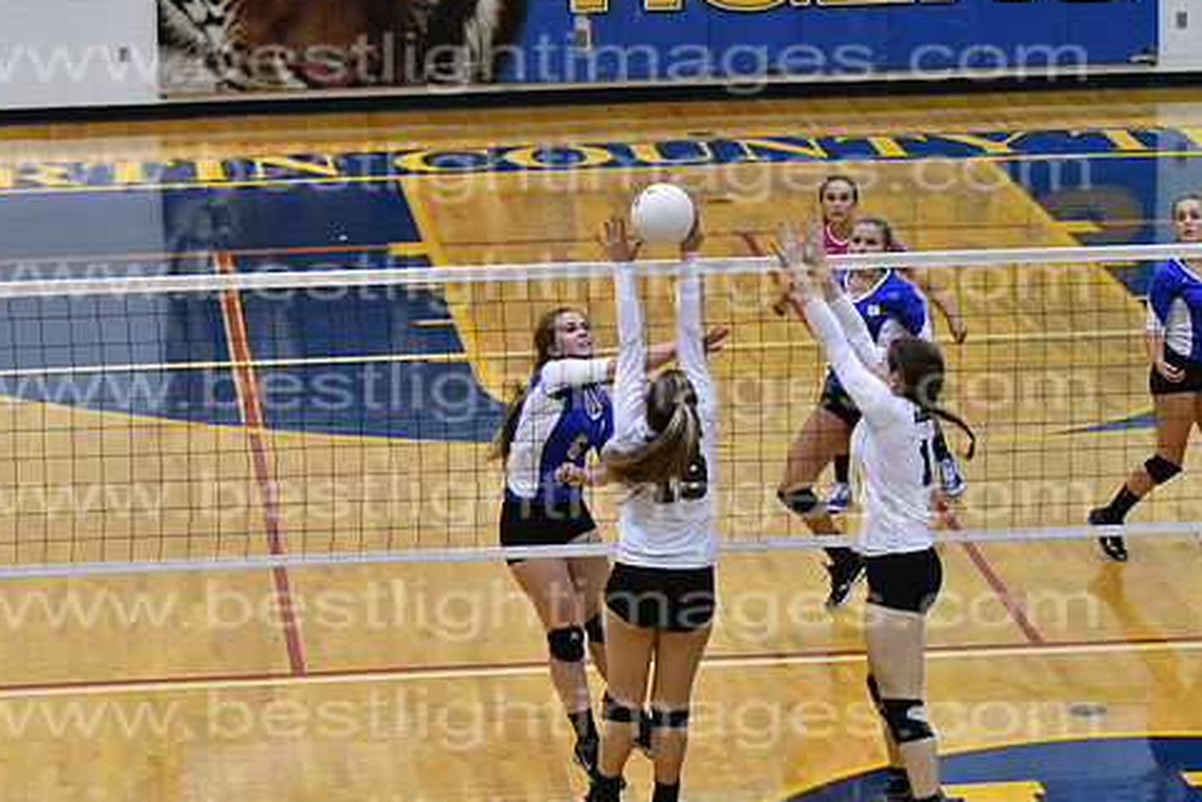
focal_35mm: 253
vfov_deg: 5.4
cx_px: 532
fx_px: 8449
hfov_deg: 8.1
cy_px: 446
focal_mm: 140
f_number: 4
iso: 8000
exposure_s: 1/640
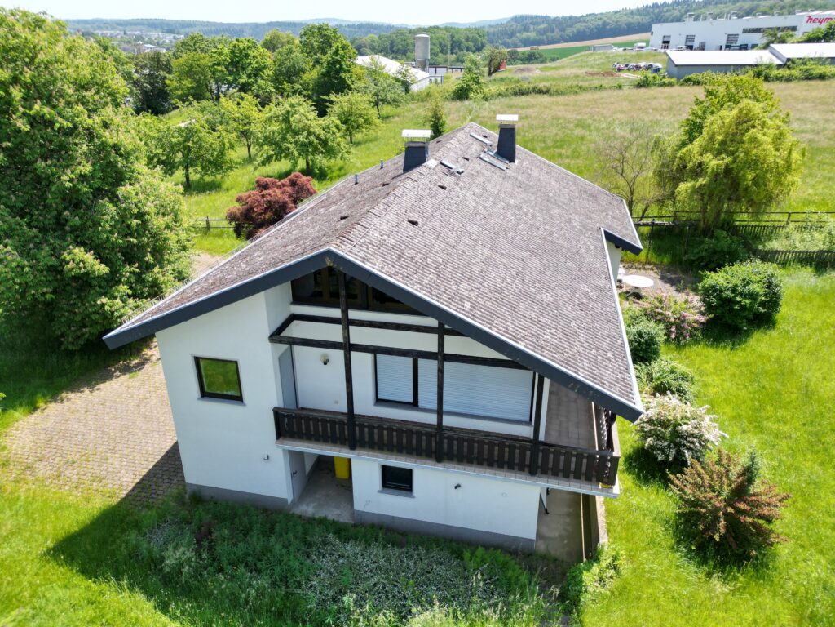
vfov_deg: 56.8
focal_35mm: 24
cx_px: 418
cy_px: 314
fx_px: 579
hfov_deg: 71.6
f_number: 1.7
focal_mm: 6.72
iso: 130
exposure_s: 1/1500
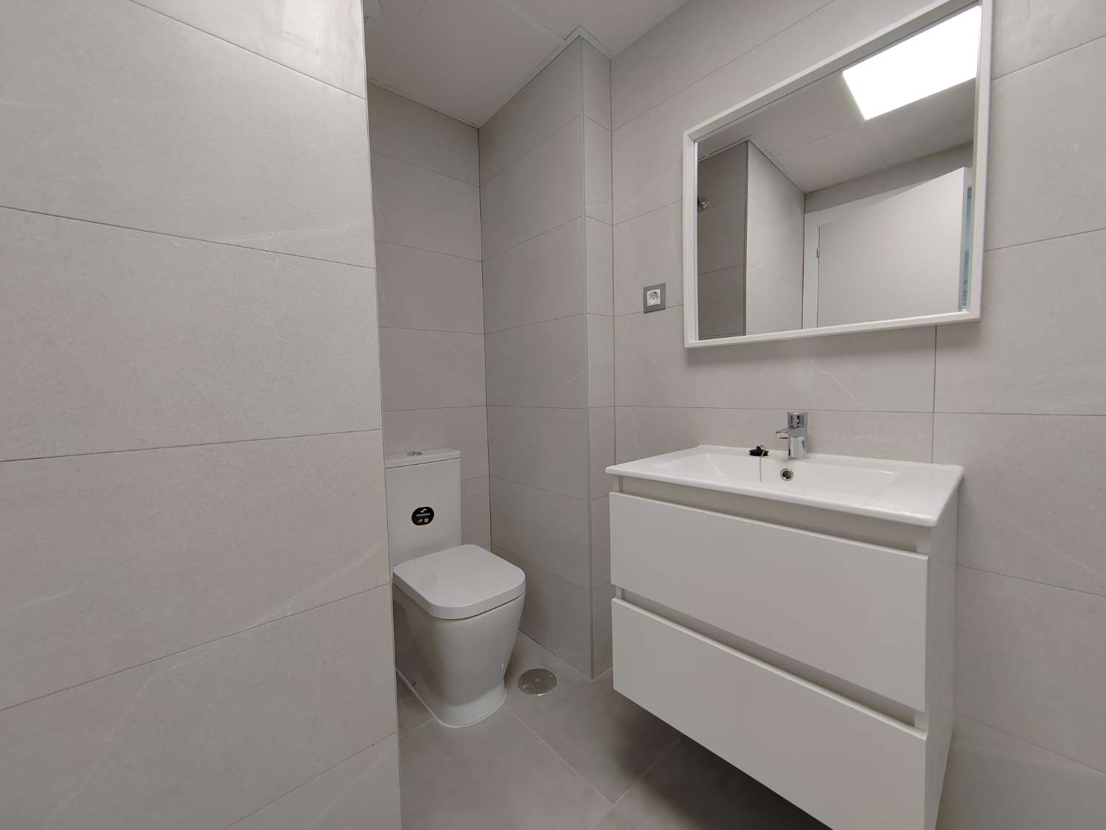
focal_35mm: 13
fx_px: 415
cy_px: 415
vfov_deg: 89.9
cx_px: 553
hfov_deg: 106.2
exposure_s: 1/50
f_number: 2.2
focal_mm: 2.16
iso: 160
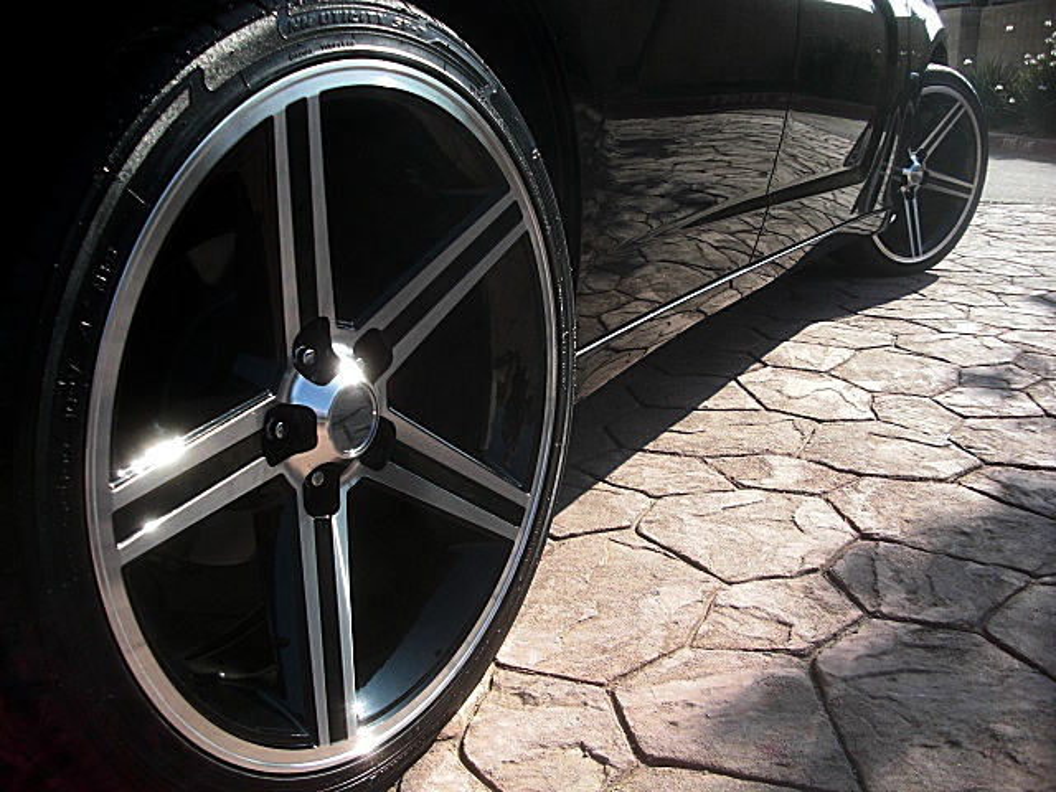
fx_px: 1098
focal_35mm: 36
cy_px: 396
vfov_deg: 39.7
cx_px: 528
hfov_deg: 51.4
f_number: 2.8
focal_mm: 6.3
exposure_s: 1/400
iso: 50
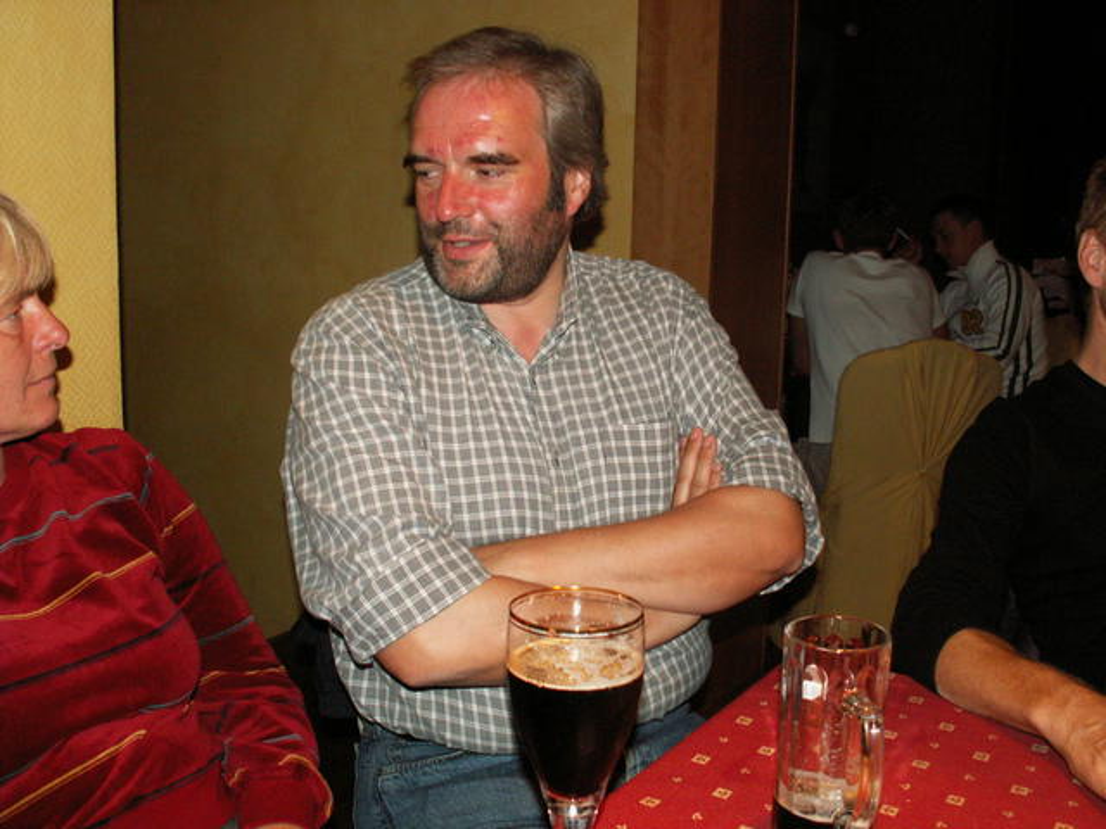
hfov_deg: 52.6
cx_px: 553
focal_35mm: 35
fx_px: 1118
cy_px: 414
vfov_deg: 40.7
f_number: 2.8
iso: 160
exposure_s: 1/40
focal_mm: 5.86
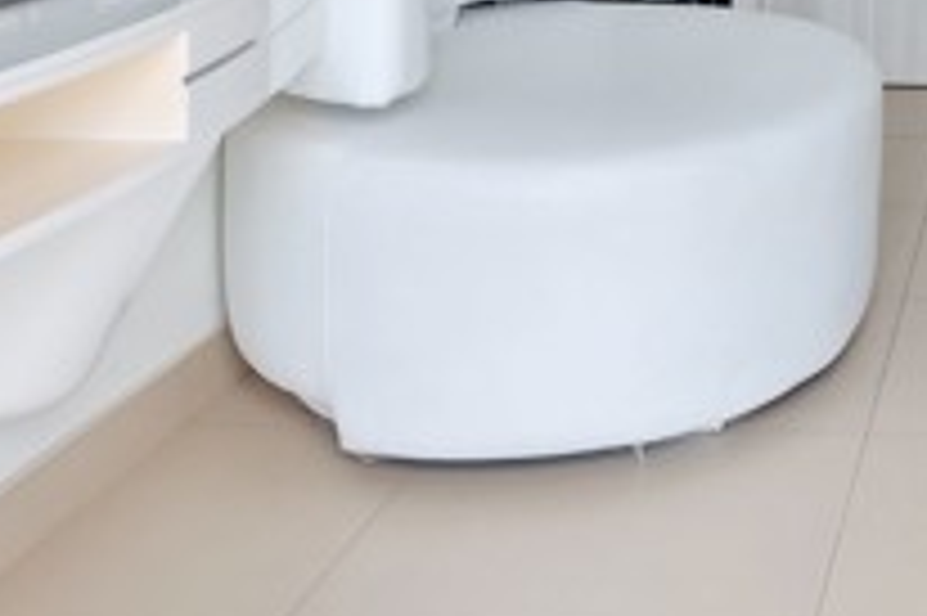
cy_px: -252
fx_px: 1801
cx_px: 1080
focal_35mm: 70
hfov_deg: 26.1
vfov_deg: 17.8
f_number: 3.5
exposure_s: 1/90
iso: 200
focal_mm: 16
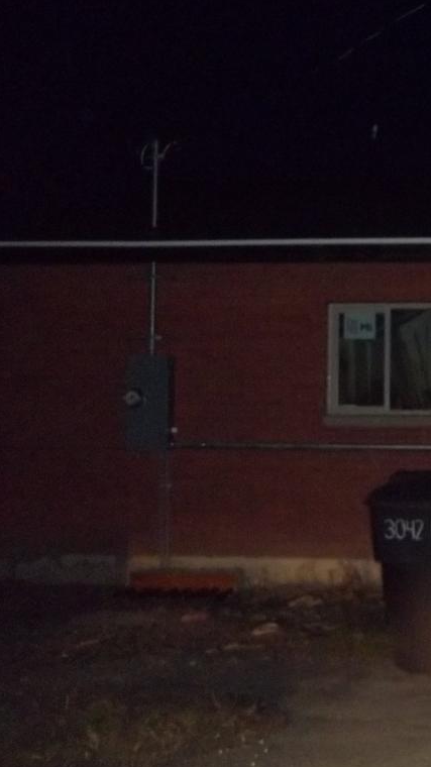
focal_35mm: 47
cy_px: 386
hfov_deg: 23.3
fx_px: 956
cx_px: 513
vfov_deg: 43.7
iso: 400
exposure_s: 1/30
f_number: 2.9
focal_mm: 5.7
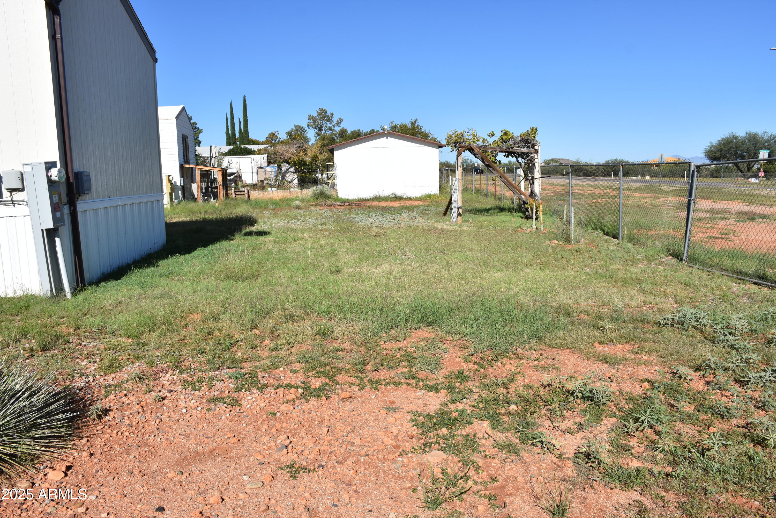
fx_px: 582
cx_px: 388
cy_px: 259
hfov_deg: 67.4
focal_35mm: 27
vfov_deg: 47.9
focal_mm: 18
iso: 125
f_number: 8
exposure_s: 1/500
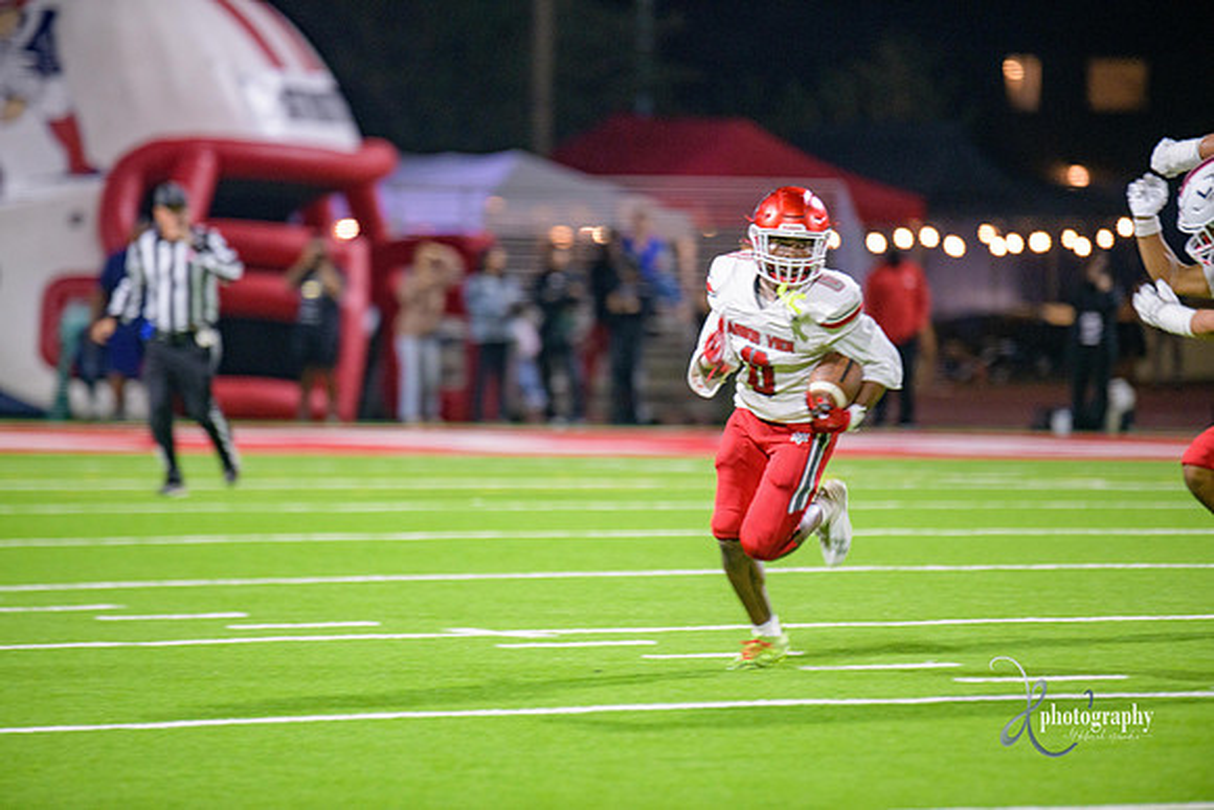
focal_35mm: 300
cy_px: 405
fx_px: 10119
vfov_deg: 4.6
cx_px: 607
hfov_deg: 6.9
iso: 2000
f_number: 2.8
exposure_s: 1/250
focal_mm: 300
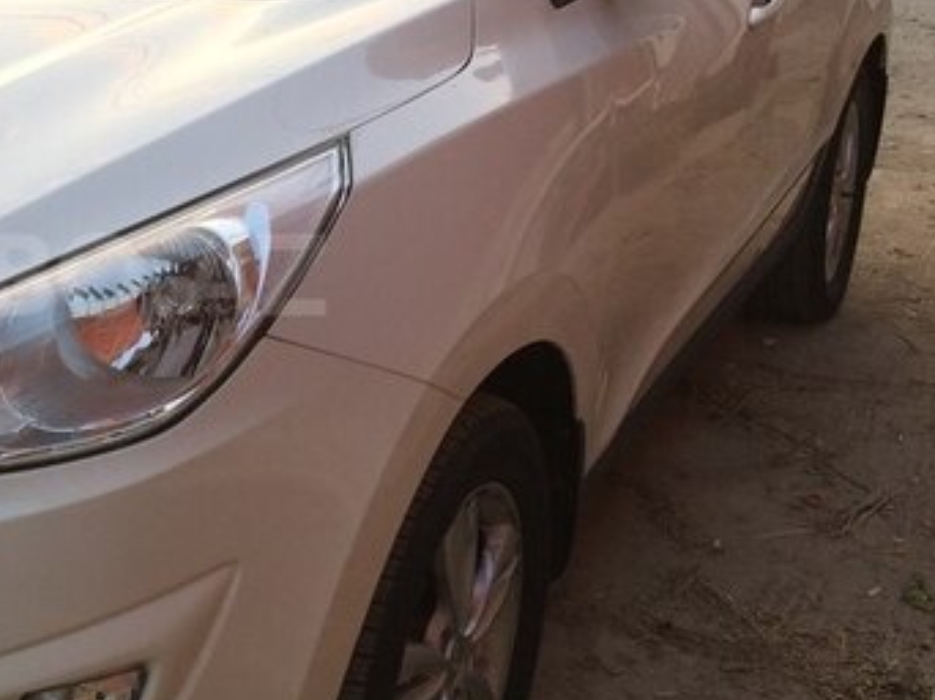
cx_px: 46
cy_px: 275
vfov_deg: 26.0
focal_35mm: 56
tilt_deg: -17.8
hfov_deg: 32.2
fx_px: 1512
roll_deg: -0.6
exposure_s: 1/110
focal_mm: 4.15
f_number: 2.2
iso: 32
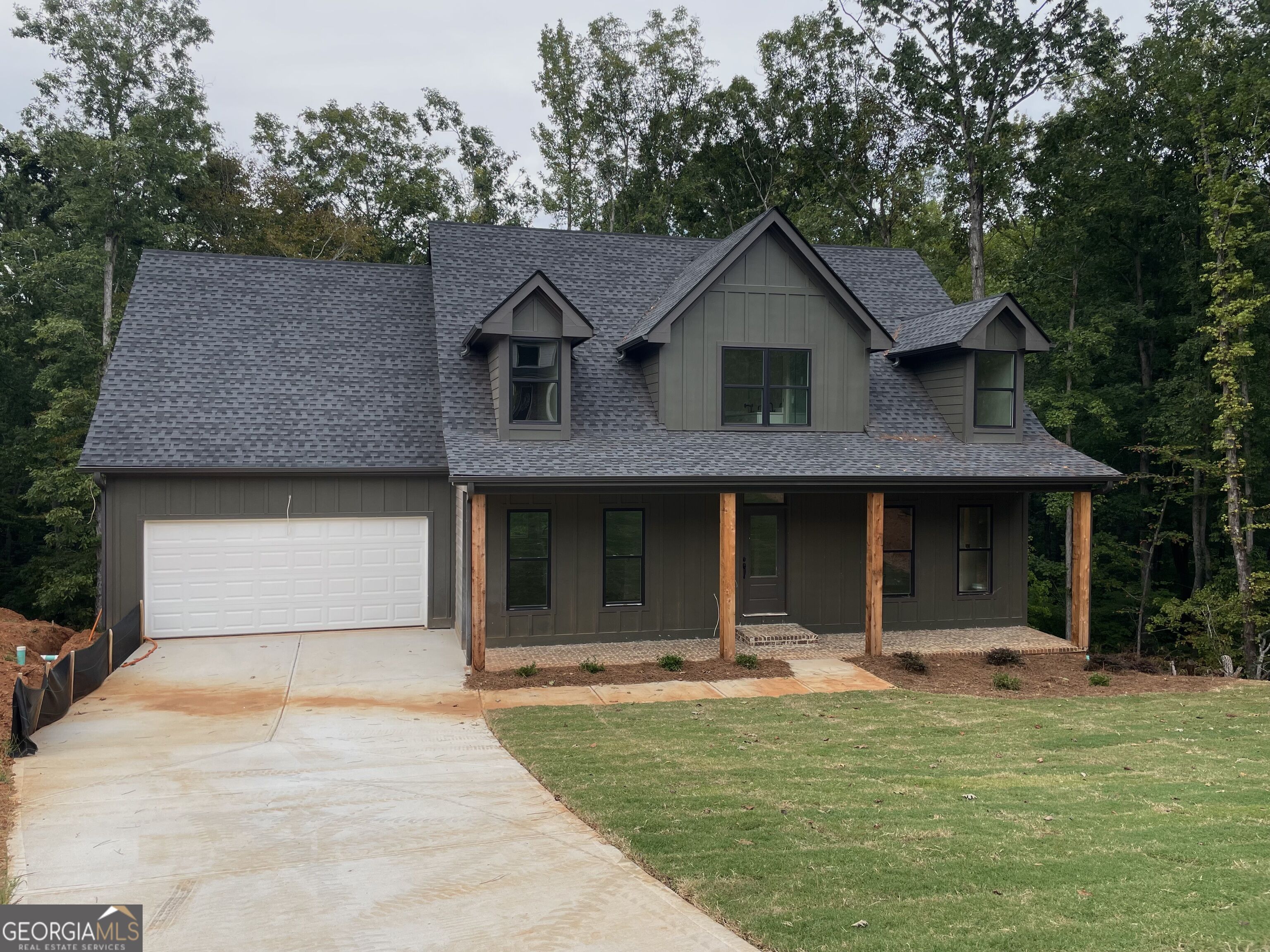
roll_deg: -0.1
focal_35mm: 26
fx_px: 954
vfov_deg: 53.1
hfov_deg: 67.3
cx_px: 635
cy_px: 476
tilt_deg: -0.4
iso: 32
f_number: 1.6
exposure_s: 1/496
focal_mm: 4.2
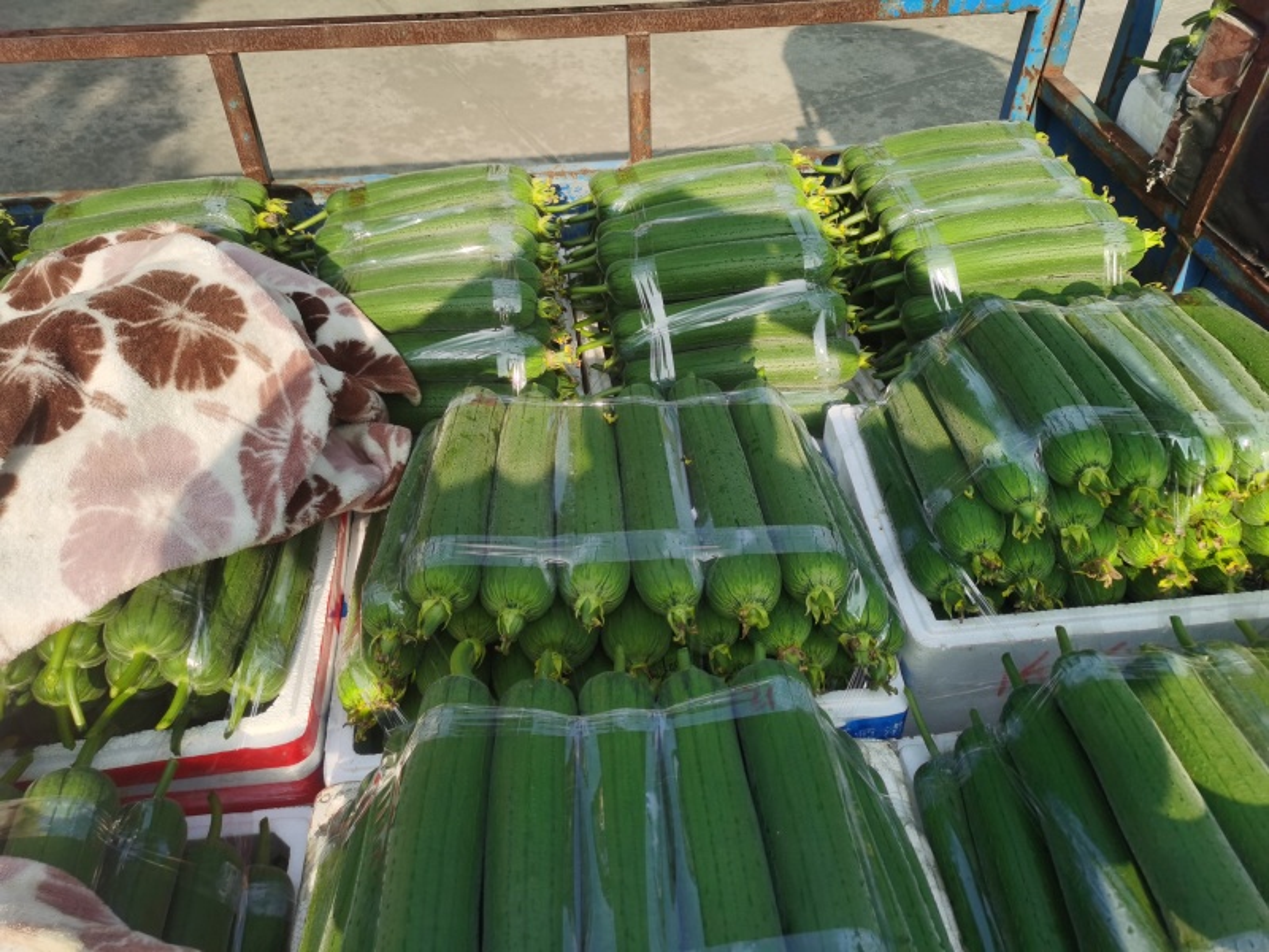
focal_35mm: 27
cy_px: 476
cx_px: 634
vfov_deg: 51.4
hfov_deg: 65.3
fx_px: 990
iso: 50
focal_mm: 5.58
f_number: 1.8
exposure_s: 1/1821
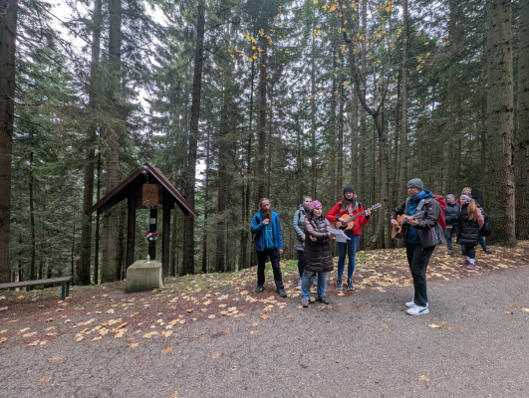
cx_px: 264
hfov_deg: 106.1
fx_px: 199
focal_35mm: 13
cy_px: 199
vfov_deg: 90.1
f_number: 2.2
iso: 46
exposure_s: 1/41.2
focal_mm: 1.95
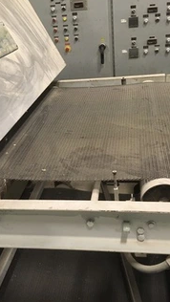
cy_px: 140
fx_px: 320
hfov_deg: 29.7
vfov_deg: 50.4
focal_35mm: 40
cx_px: 73
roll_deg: +6.3
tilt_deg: -25.6
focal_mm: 4.15
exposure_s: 1/30
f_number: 2.2
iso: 200
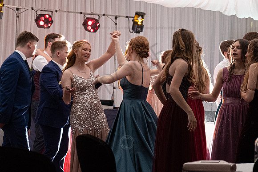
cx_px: 207
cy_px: 53
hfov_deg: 18.8
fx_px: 771
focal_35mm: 108
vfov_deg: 12.7
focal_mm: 44.4
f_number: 4
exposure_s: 1/30
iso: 2000
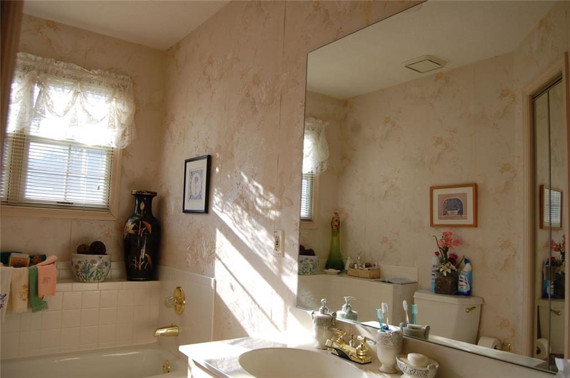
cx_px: 285
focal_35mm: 27
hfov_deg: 67.4
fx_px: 427
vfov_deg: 47.8
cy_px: 189
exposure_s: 1/125
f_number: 5.6
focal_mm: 18
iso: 200
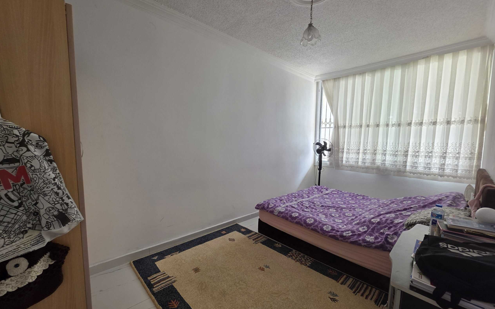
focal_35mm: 14
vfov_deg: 78.6
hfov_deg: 105.3
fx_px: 189
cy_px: 159
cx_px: 245
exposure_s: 1/100
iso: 40
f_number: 1.9
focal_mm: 2.2
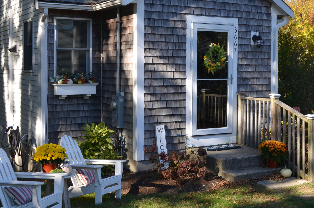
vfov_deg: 24.9
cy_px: 81
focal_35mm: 54
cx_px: 162
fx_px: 470
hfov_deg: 36.9
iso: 200
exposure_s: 1/250
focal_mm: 24
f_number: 8
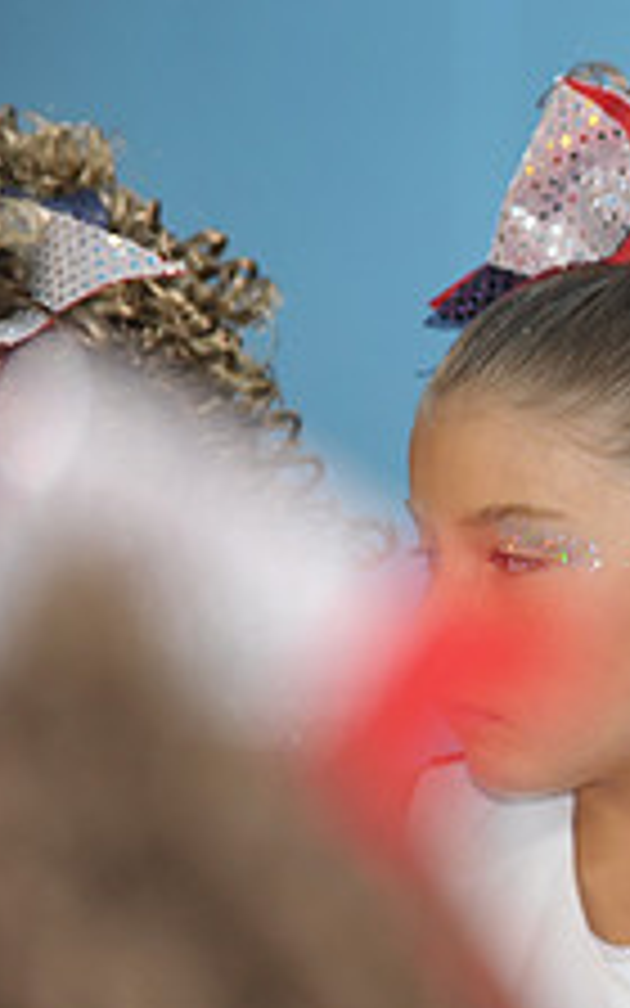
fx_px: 10879
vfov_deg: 5.3
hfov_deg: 3.3
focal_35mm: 396
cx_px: 1251
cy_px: 648
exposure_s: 1/125
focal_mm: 150
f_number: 2.8
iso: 500
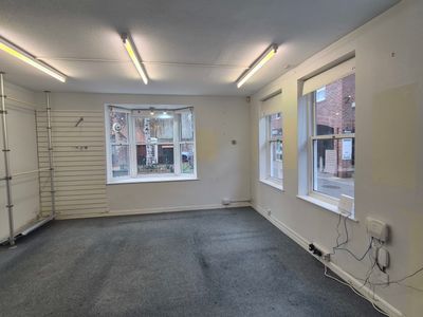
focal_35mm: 13
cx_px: 212
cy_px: 158
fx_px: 159
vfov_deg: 89.9
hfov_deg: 106.2
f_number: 2.2
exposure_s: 1/50
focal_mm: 1.74
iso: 50
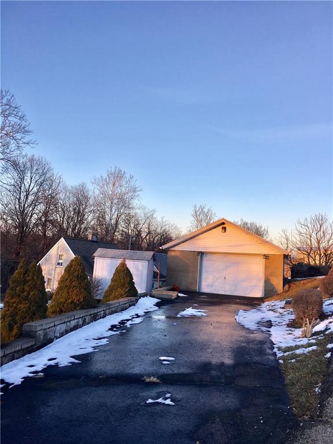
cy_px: 222
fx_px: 372
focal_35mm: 29
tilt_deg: +6.3
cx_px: 166
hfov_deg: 48.2
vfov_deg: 61.7
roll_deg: -3.5
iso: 25
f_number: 2.2
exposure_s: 1/234
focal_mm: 4.15
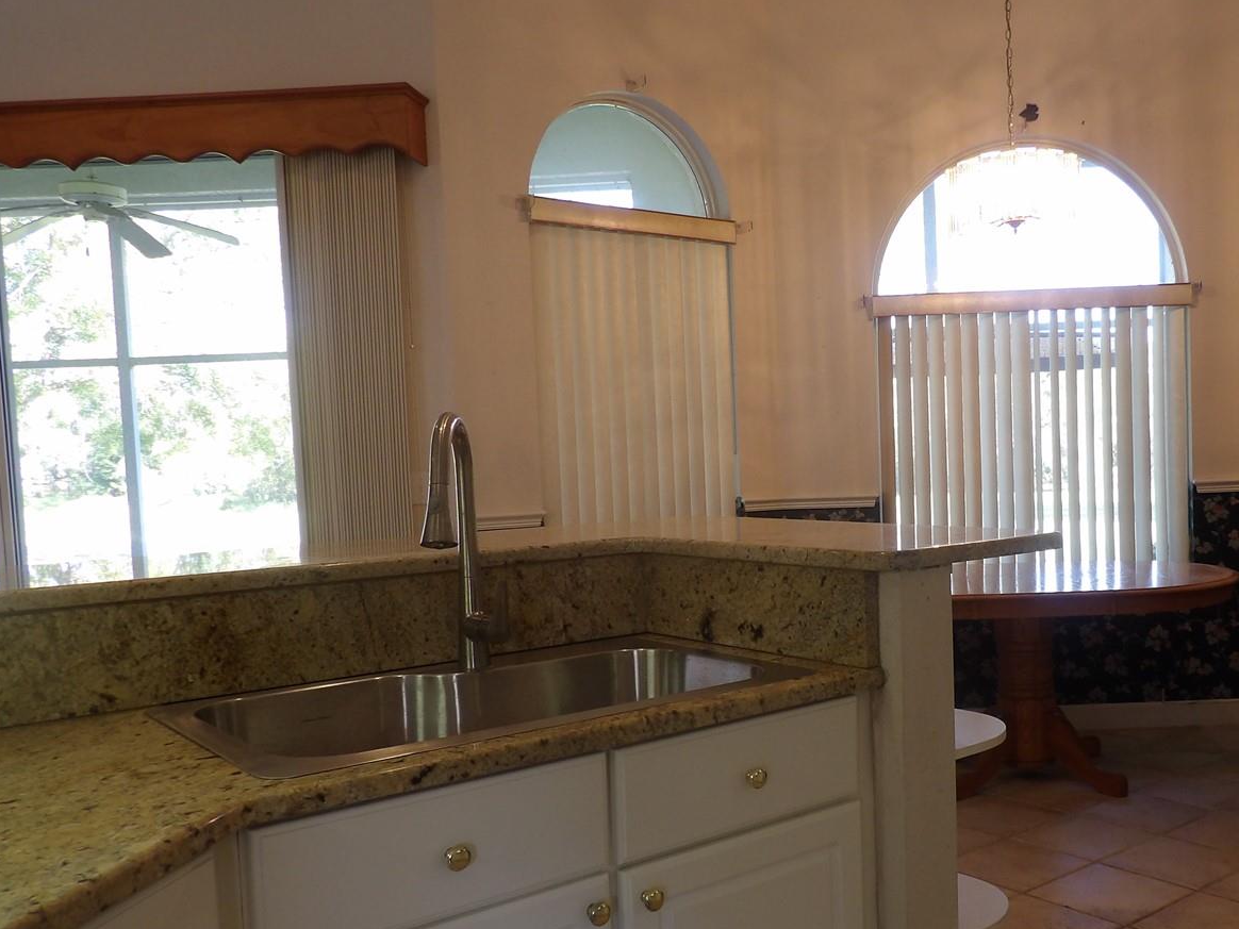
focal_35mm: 33
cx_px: 830
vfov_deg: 42.8
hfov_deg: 54.2
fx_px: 1181
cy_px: 548
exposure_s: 1/33
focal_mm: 4.3
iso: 110
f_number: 2.8
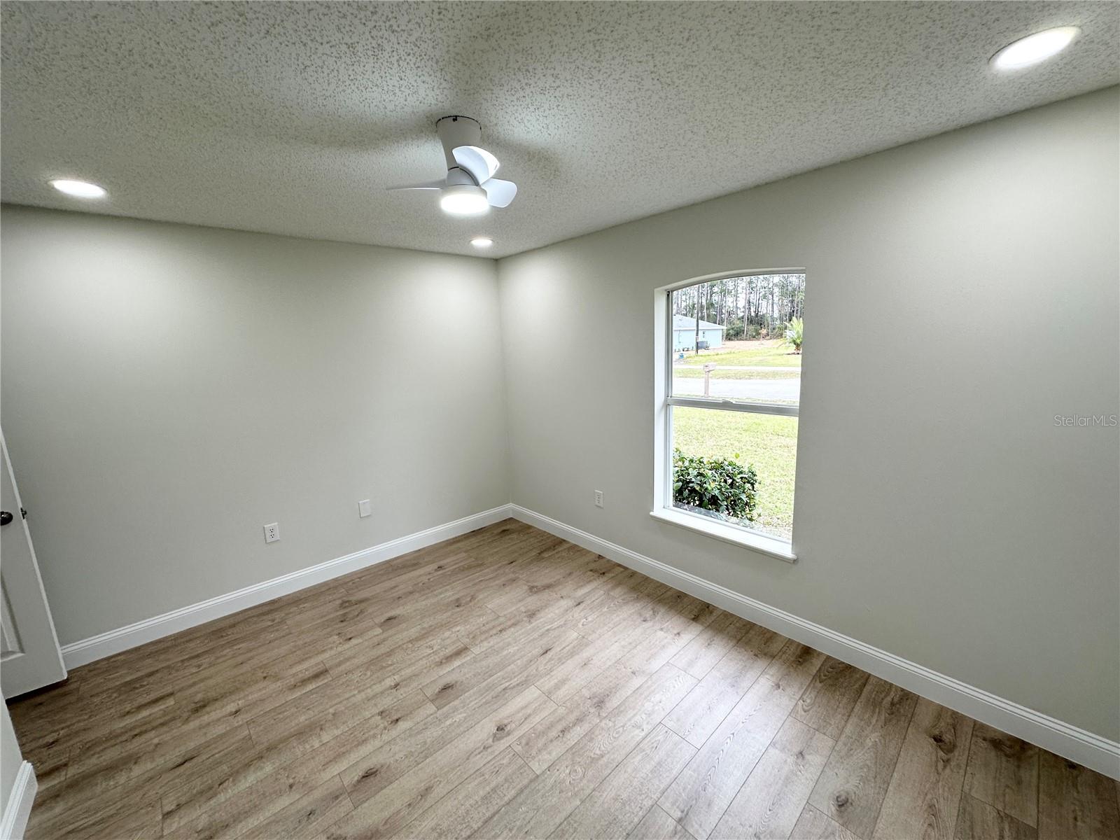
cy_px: 420
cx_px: 560
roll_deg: +2.4
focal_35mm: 14
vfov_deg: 85.7
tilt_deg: -10.6
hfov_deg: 102.1
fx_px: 453
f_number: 2.2
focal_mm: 2.22
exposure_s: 1/120
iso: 64
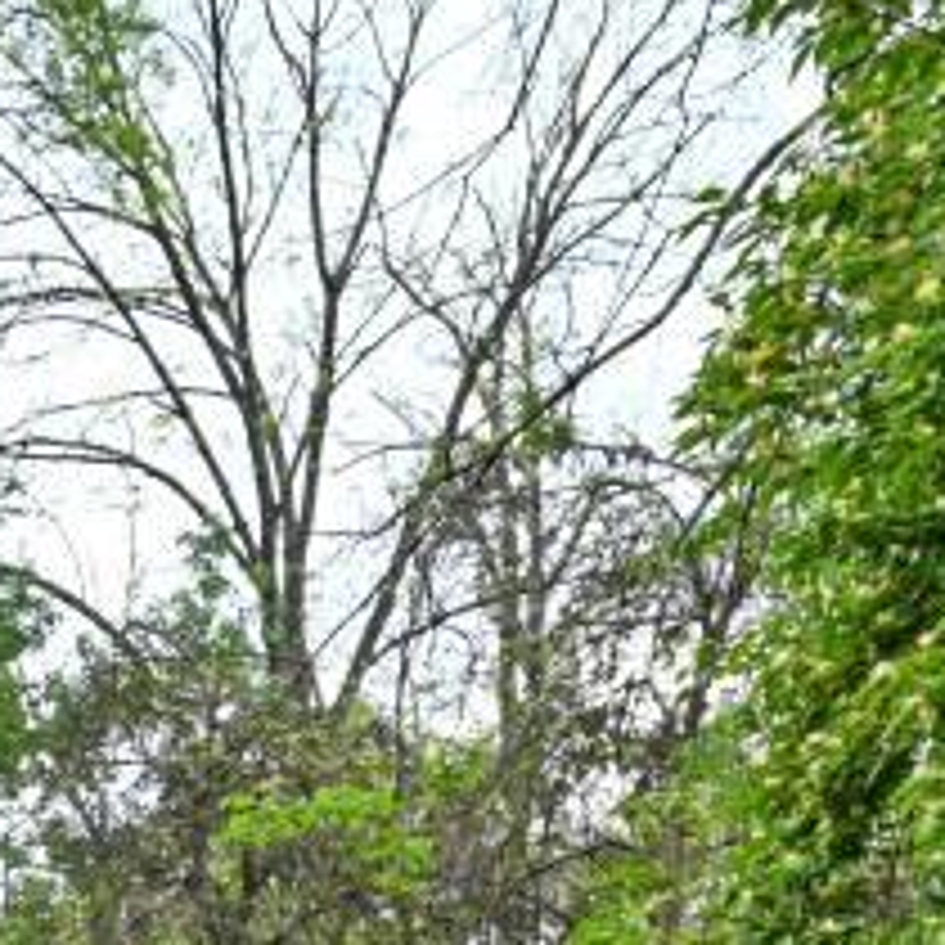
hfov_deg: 18.2
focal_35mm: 85
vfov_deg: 16.7
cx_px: -464
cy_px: 1728
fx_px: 2625
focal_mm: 14
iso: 200
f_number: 5
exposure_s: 1/250
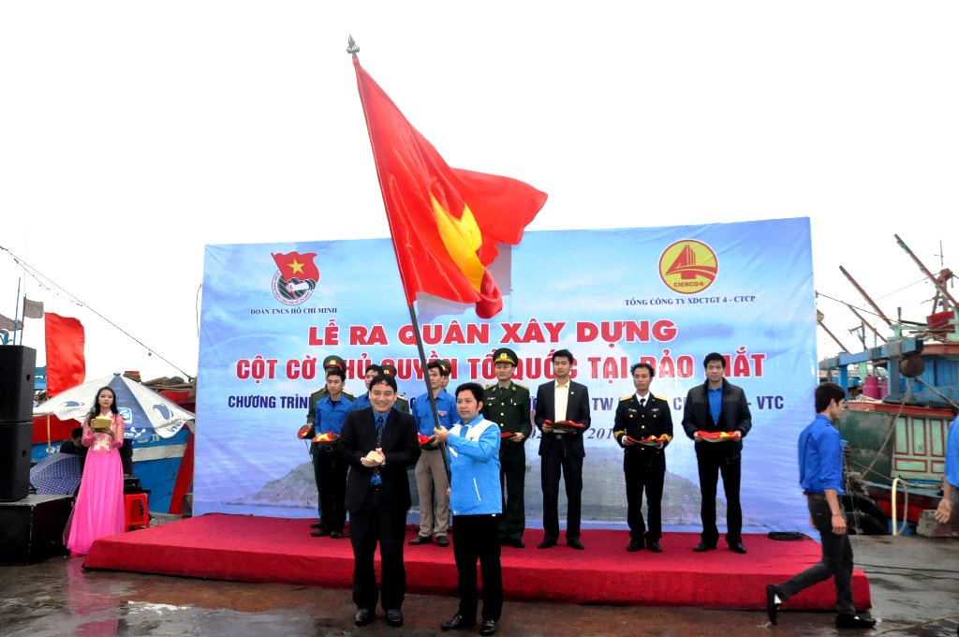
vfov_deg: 47.8
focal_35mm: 27
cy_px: 318
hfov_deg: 67.4
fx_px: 718
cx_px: 480
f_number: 9
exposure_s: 1/200
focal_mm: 18
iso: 3200
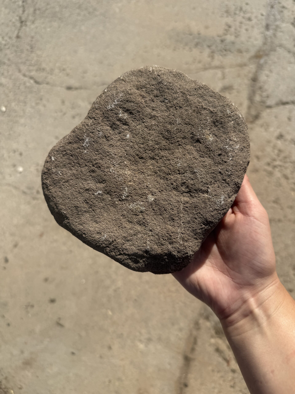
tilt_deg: -64.7
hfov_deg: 56.8
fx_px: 273
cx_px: 148
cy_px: 197
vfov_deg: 71.6
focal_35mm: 24
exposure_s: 1/6173
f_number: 1.78
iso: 80
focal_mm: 6.76
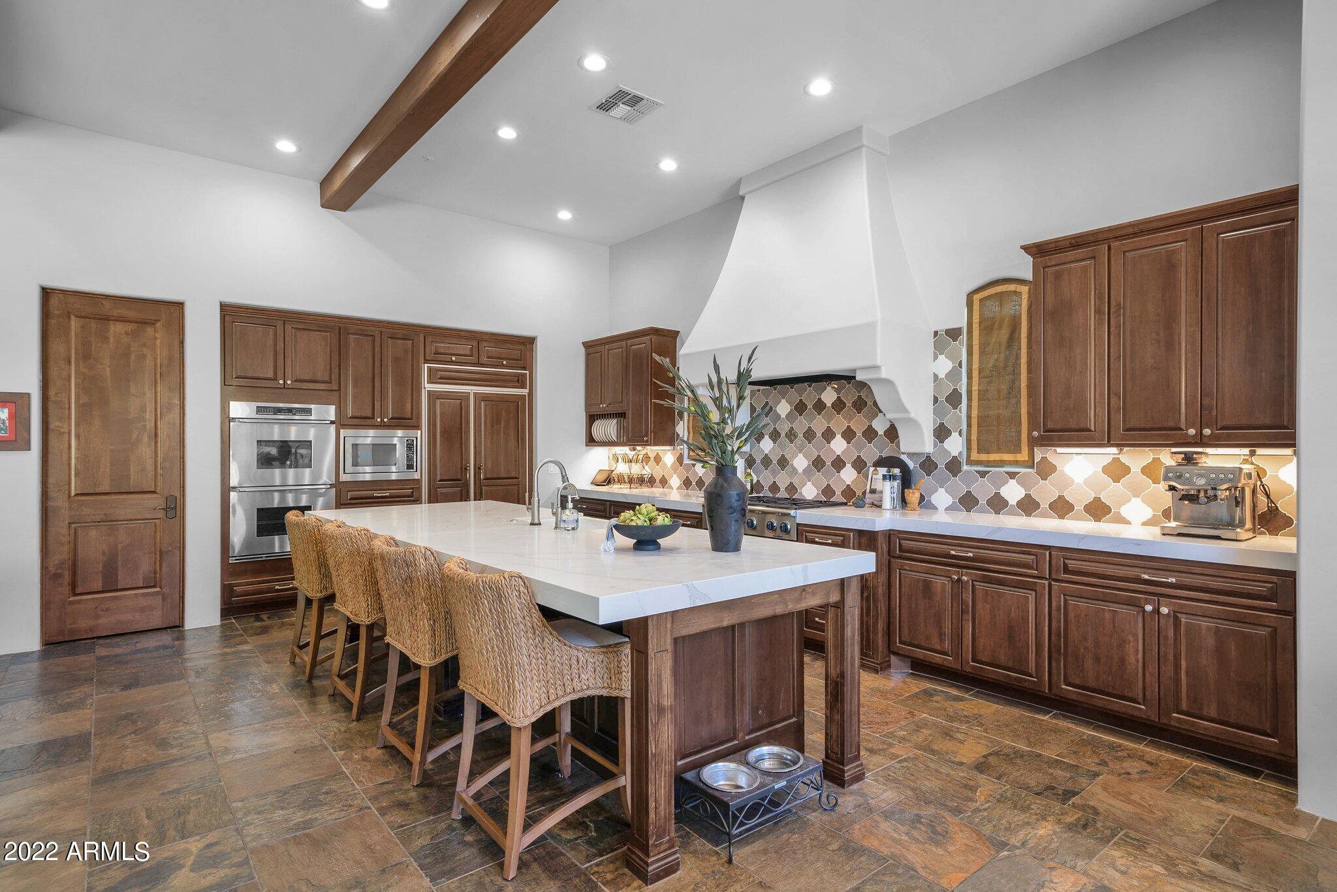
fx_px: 669
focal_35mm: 18
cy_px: 446
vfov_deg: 67.4
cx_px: 668
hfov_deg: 90.0
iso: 80
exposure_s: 1.3
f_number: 9
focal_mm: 18
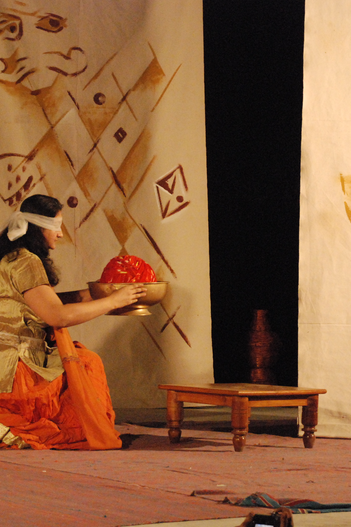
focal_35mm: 113
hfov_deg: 12.1
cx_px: 206
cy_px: 262
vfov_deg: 18.1
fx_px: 1653
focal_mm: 50
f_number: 7.1
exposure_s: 1/60
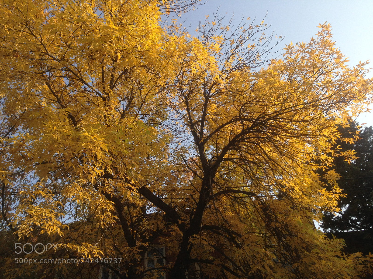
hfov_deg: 55.4
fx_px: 356
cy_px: 140
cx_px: 186
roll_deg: +1.5
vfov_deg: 42.9
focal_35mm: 33
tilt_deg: +42.8
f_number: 2.4
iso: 50
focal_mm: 4.12
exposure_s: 1/763
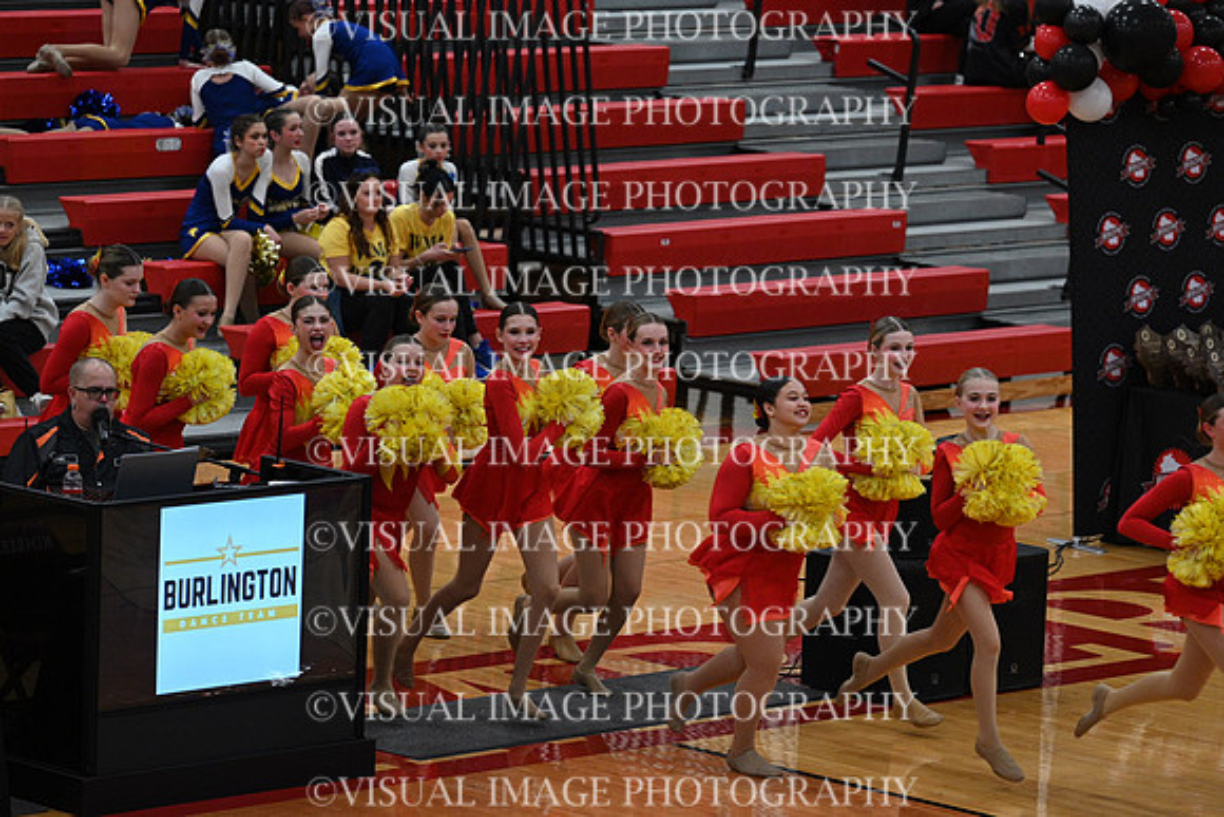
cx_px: 612
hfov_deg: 12.1
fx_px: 5781
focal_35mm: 170
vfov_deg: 8.1
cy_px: 408
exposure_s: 1/400
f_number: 4
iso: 4000
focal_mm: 170
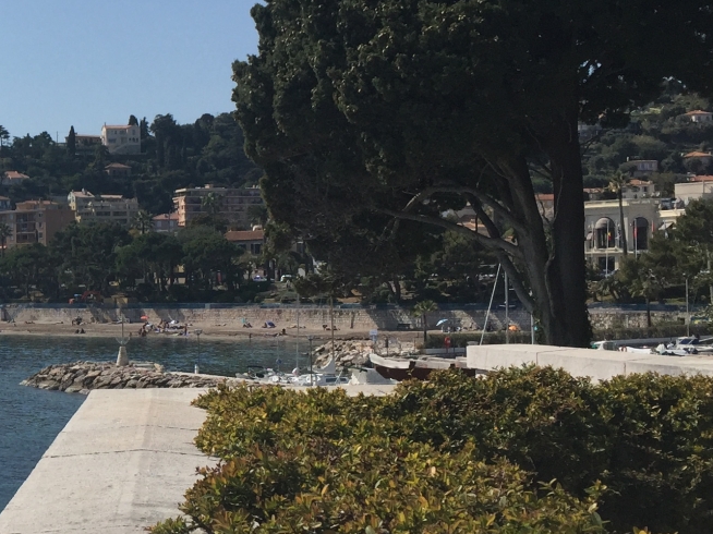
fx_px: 1462
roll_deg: +0.1
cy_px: 242
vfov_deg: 20.7
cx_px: -70
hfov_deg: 25.4
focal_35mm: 71
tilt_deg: +1.4
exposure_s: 1/3968
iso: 32
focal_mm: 4.15
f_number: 2.2
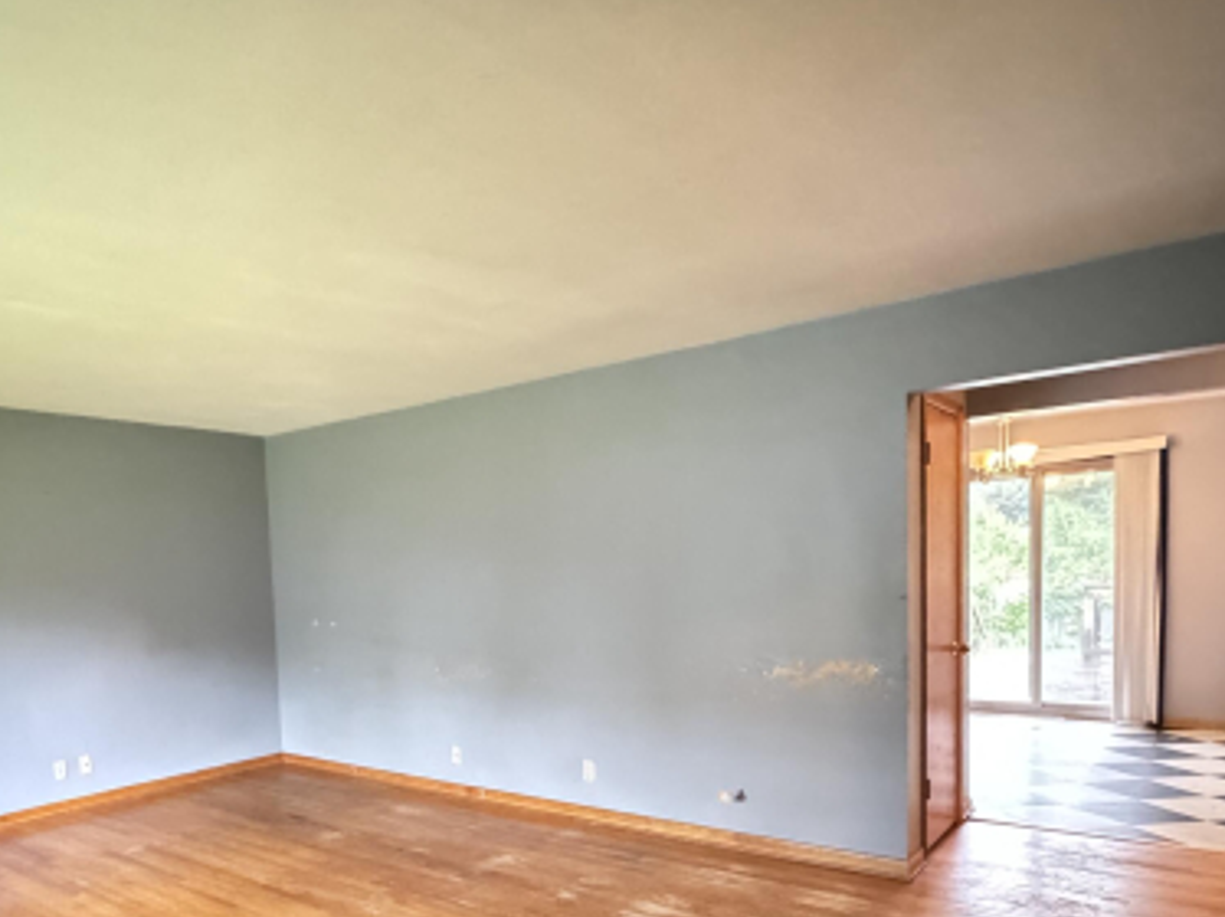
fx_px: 884
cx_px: 444
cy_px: 635
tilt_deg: -4.7
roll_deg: +2.4
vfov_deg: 53.4
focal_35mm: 25
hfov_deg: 68.1
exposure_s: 1/24
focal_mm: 2.22
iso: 2500
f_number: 2.2
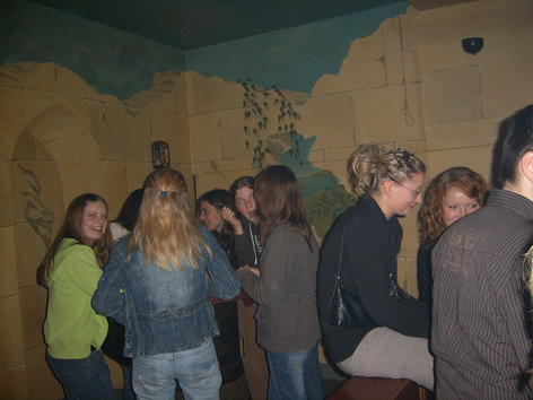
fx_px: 539
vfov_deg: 40.7
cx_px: 266
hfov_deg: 52.6
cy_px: 200
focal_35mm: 35
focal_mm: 5.8
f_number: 2.8
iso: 100
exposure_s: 1/30
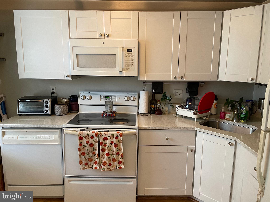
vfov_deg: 53.1
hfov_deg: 67.3
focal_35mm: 26
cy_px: 101
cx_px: 135
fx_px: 203
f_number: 1.6
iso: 250
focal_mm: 4.2
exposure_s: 1/60
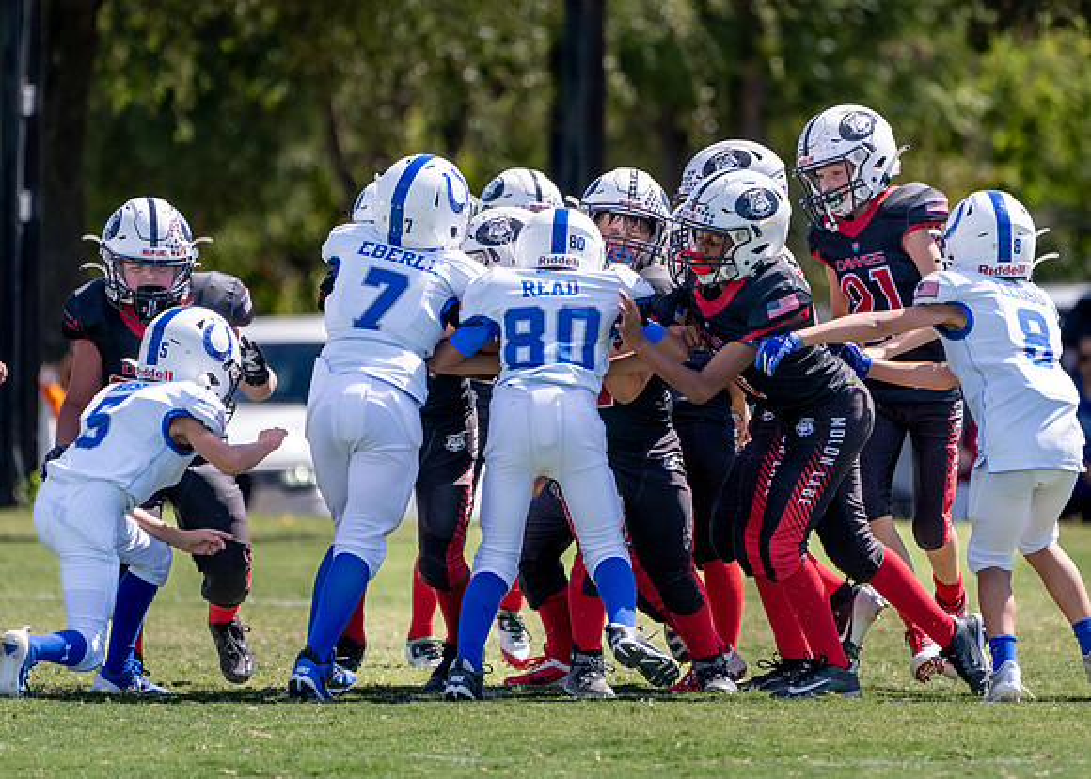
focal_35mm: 563
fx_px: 17437
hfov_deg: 3.6
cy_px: 343
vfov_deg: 2.6
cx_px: 662
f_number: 5.6
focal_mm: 400
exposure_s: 1/1000
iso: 320
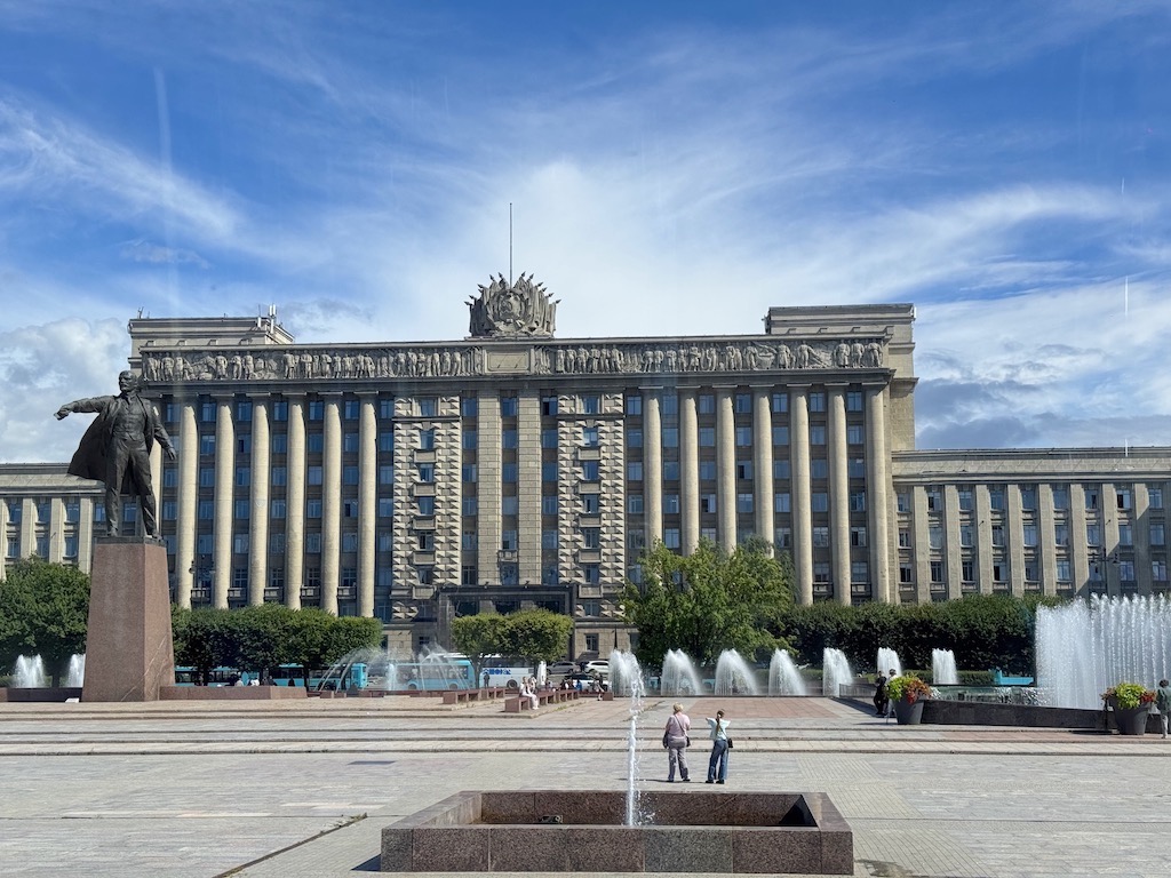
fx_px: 1624
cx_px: 586
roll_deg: +1.2
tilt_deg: +8.0
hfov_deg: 39.7
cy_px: 439
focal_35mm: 48
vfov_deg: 30.3
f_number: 1.78
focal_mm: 6.76
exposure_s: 1/3817
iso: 64
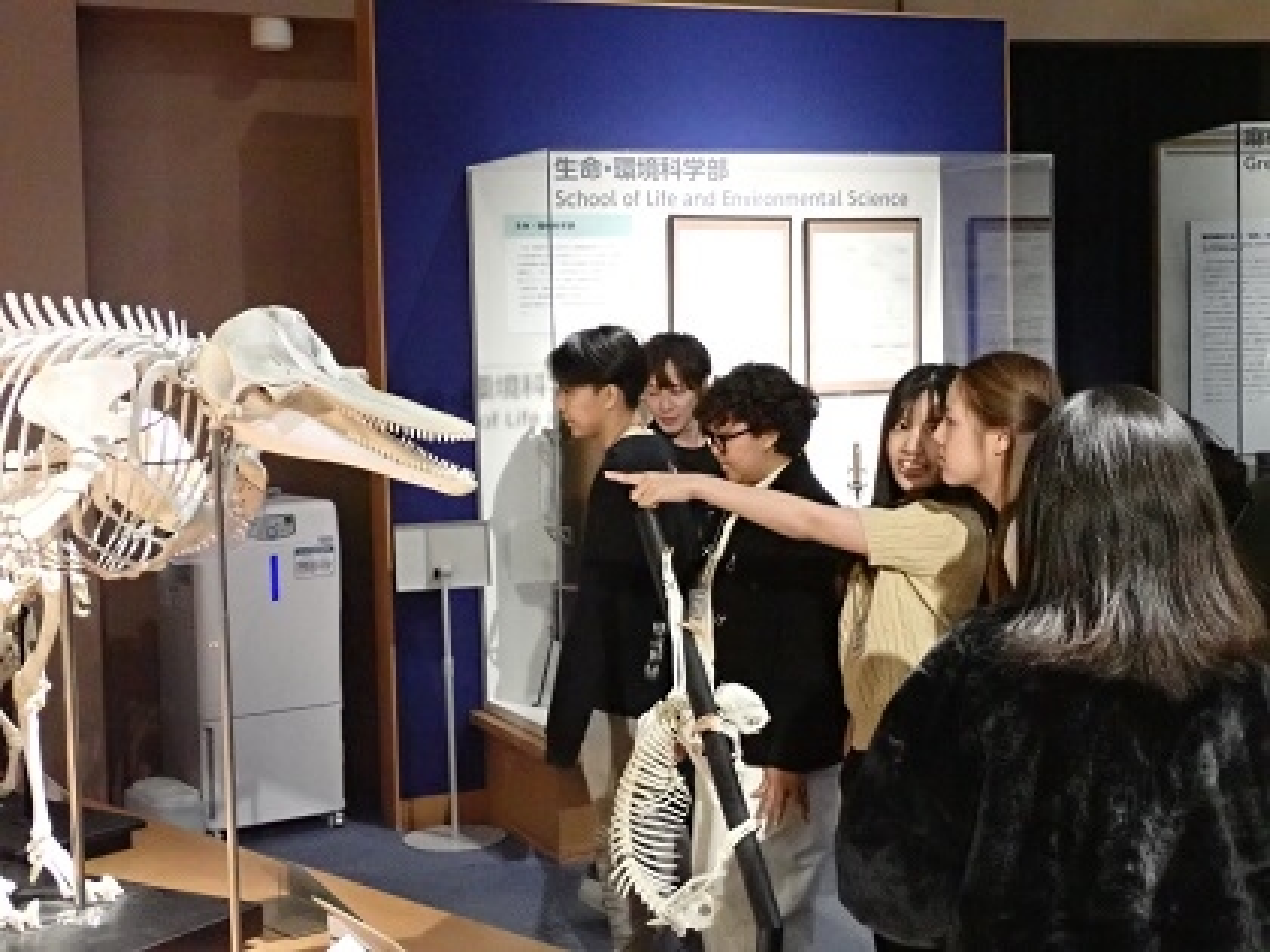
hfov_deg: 35.5
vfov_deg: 27.0
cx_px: 635
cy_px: 476
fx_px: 1981
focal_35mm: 54
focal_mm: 9.65
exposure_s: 1/200
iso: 4000
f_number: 3.3
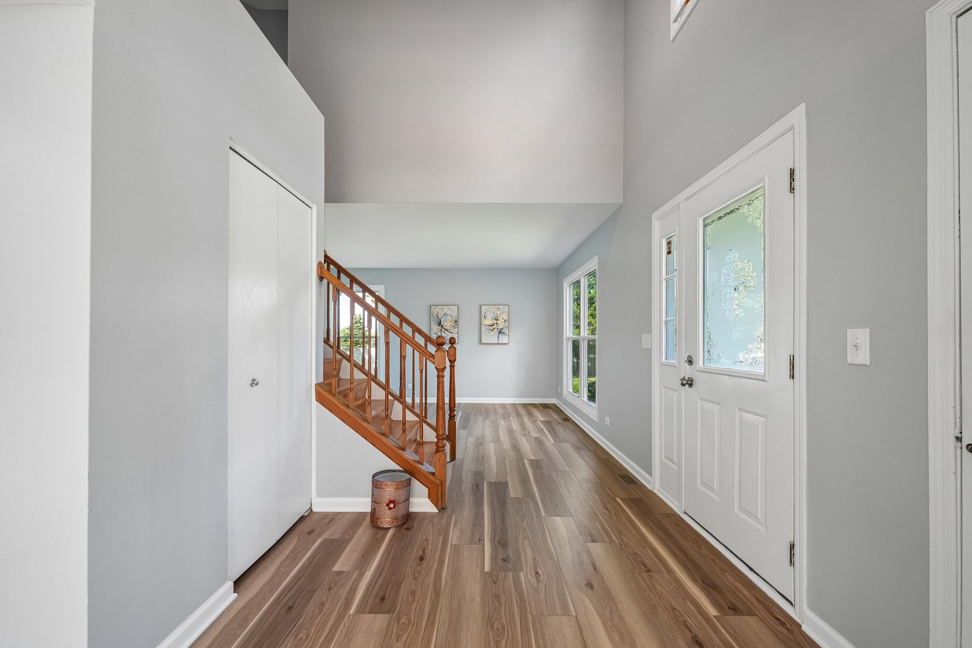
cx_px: 486
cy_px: 324
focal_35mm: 14
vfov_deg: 81.2
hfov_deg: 104.3
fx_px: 378
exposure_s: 1/100
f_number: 5
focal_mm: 14
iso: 400
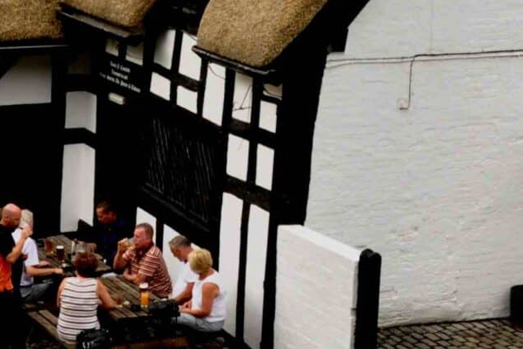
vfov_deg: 12.4
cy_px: -19
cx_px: 223
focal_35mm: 109
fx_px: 1583
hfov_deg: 18.7
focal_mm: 18
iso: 200
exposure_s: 1/250
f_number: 7.1
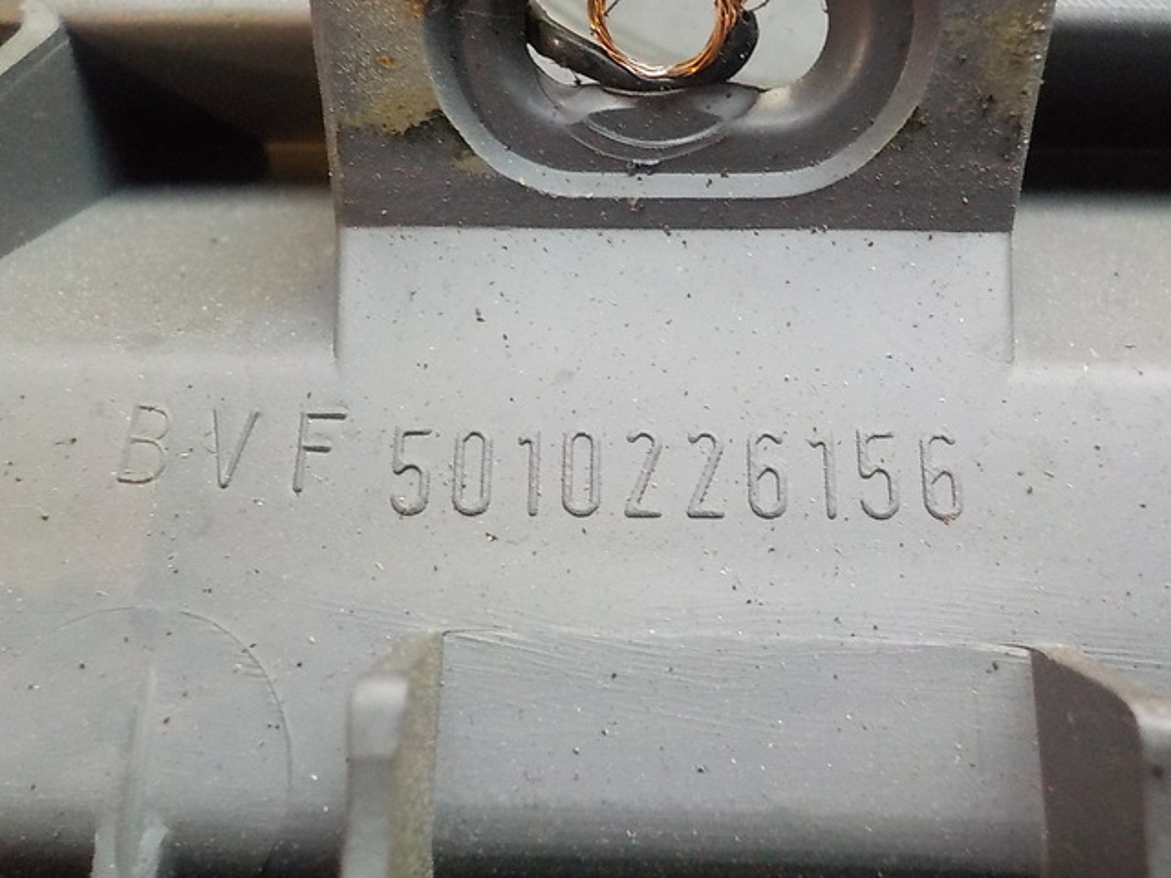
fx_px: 1015
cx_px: 586
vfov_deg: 46.8
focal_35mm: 30
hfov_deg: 60.0
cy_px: 439
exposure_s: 1/50
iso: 800
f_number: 3.3
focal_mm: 4.1
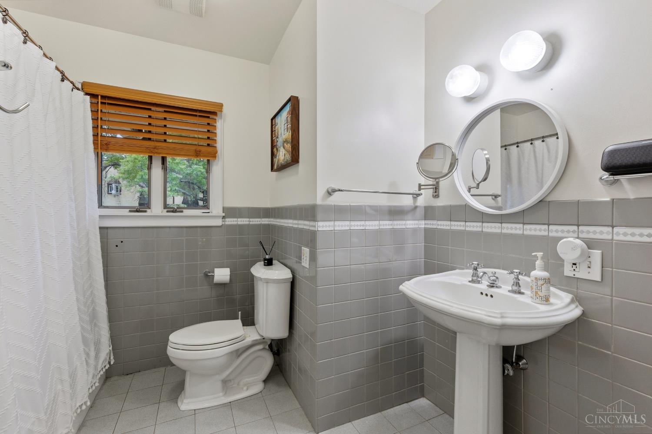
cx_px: 326
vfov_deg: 77.3
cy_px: 217
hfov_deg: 100.4
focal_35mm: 15
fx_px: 272
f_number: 9
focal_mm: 10
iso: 250
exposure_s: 1/20
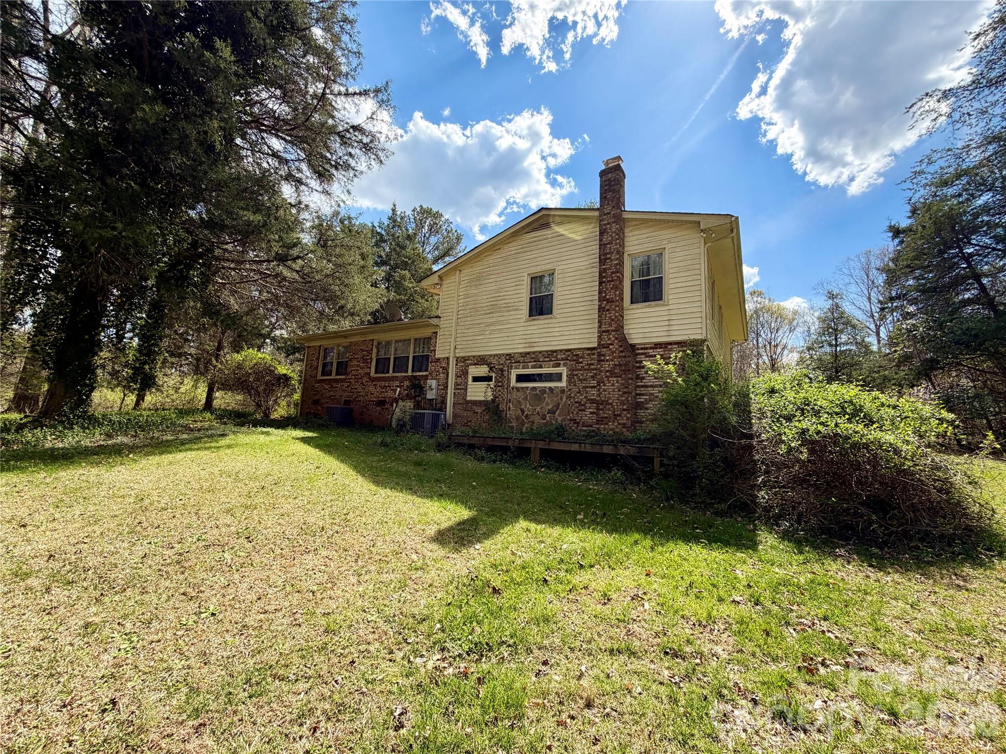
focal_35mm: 14
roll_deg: -2.7
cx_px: 503
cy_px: 377
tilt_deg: +9.1
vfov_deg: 85.7
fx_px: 407
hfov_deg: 102.1
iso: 32
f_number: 2.2
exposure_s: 1/888
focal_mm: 2.22
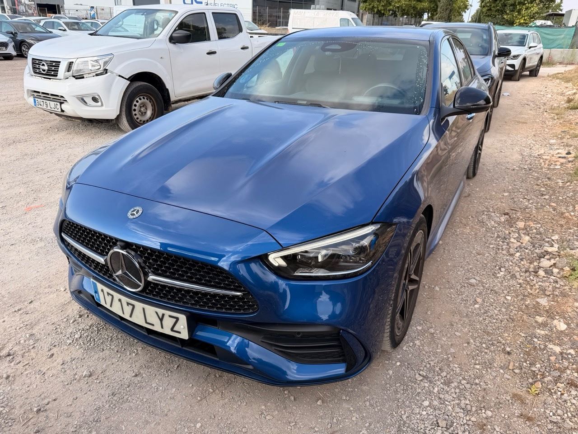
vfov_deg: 56.8
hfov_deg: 71.6
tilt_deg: -23.7
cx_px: 289
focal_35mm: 24
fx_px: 401
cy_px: 217
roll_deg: -2.2
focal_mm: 6.76
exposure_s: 1/1553
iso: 80
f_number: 1.78
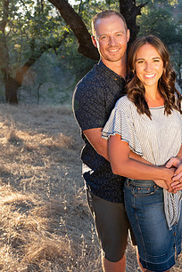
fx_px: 379
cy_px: 132
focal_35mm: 50
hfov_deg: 26.8
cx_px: 123
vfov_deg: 39.6
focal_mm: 34
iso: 320
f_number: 5
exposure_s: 1/125
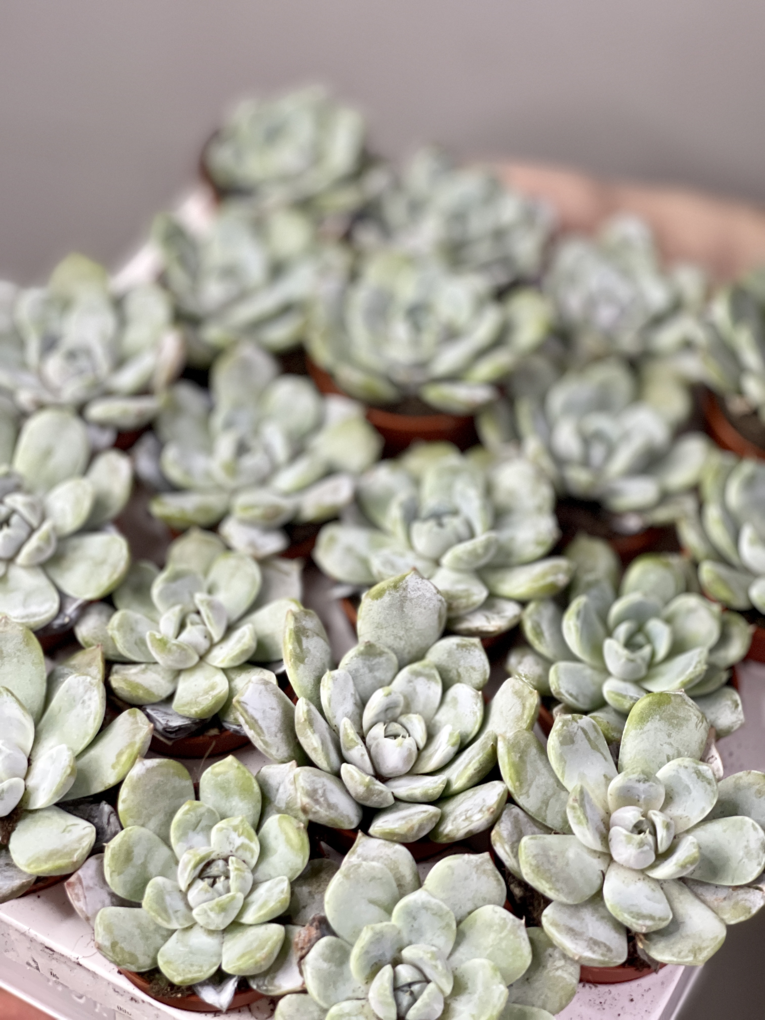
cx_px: 382
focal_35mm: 64
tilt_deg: -36.6
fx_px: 1886
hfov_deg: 22.9
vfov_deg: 30.3
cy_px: 510
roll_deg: -1.7
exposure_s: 1/40
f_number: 2.2
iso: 200
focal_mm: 7.5
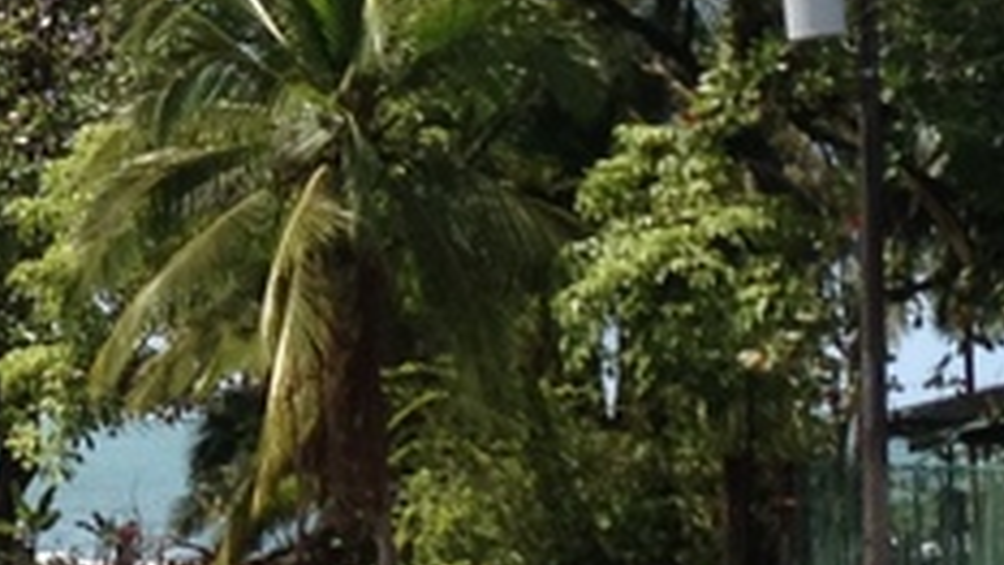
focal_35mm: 196
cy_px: 155
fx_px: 5217
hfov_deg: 10.8
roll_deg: -0.3
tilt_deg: -1.0
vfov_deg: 6.2
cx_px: -164
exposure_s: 1/1381
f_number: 2.4
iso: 50
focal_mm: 4.28
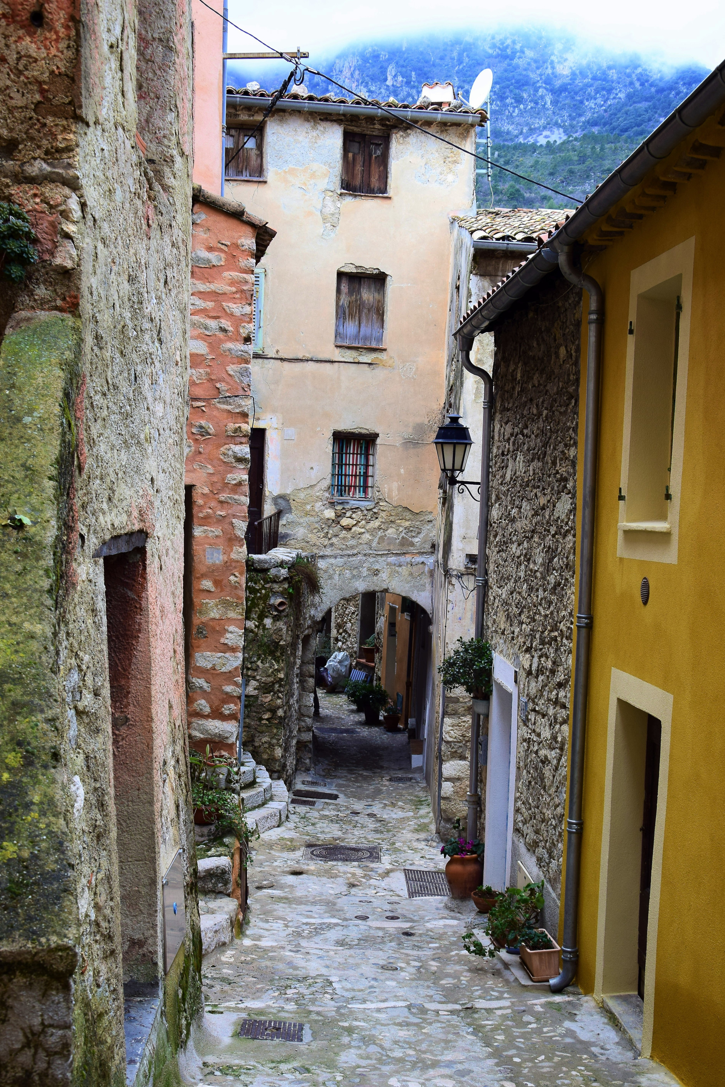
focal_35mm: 44
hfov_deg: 30.5
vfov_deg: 44.5
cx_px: 347
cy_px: 563
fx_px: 1329
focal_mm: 28
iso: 200
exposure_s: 1/30
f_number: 8
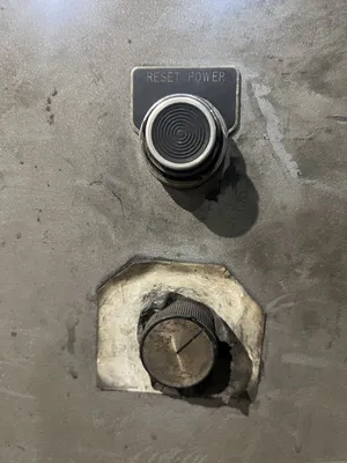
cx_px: 174
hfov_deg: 53.1
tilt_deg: -5.9
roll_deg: -0.2
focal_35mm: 26
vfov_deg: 67.3
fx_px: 348
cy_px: 232
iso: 320
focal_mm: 5.7
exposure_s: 1/60
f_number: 1.5
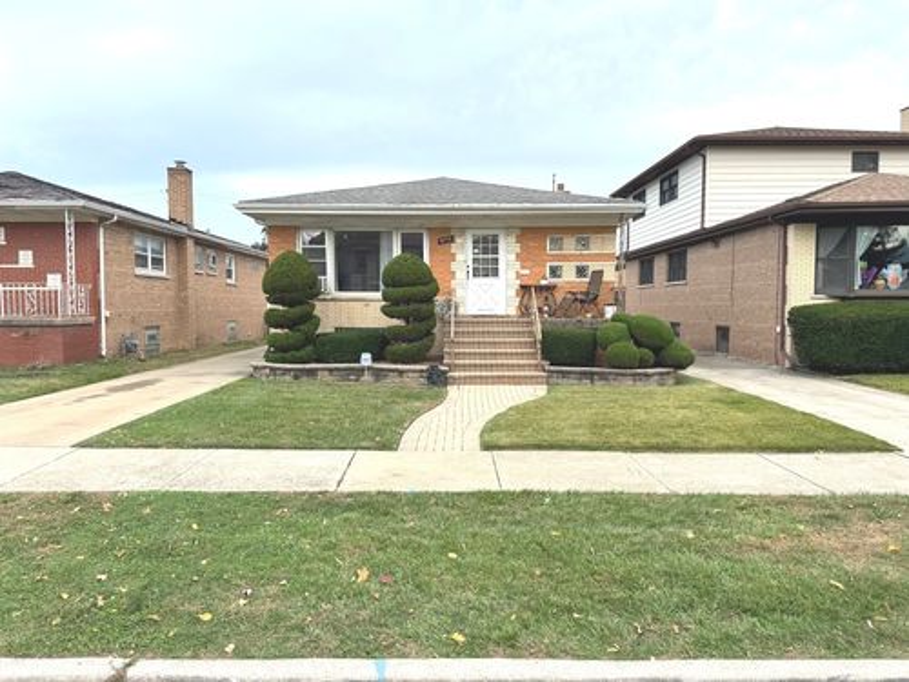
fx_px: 630
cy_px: 341
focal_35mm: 24
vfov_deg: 56.8
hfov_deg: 71.6
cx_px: 454
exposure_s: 1/1285
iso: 80
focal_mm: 6.76
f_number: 1.78
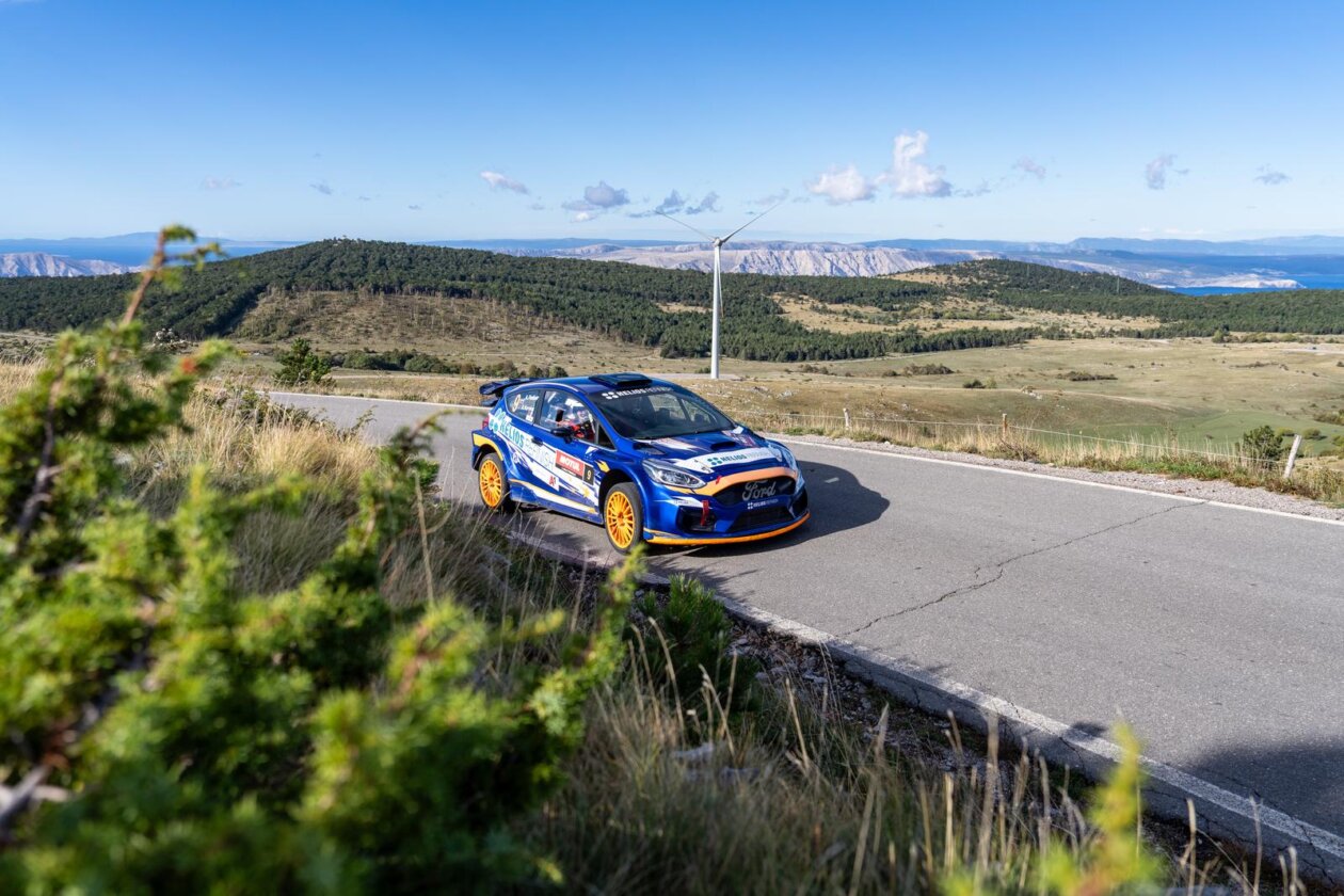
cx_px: 672
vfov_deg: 46.3
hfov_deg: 65.4
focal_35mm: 28
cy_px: 448
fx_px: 1047
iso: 250
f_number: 4
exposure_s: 1/2500
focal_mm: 27
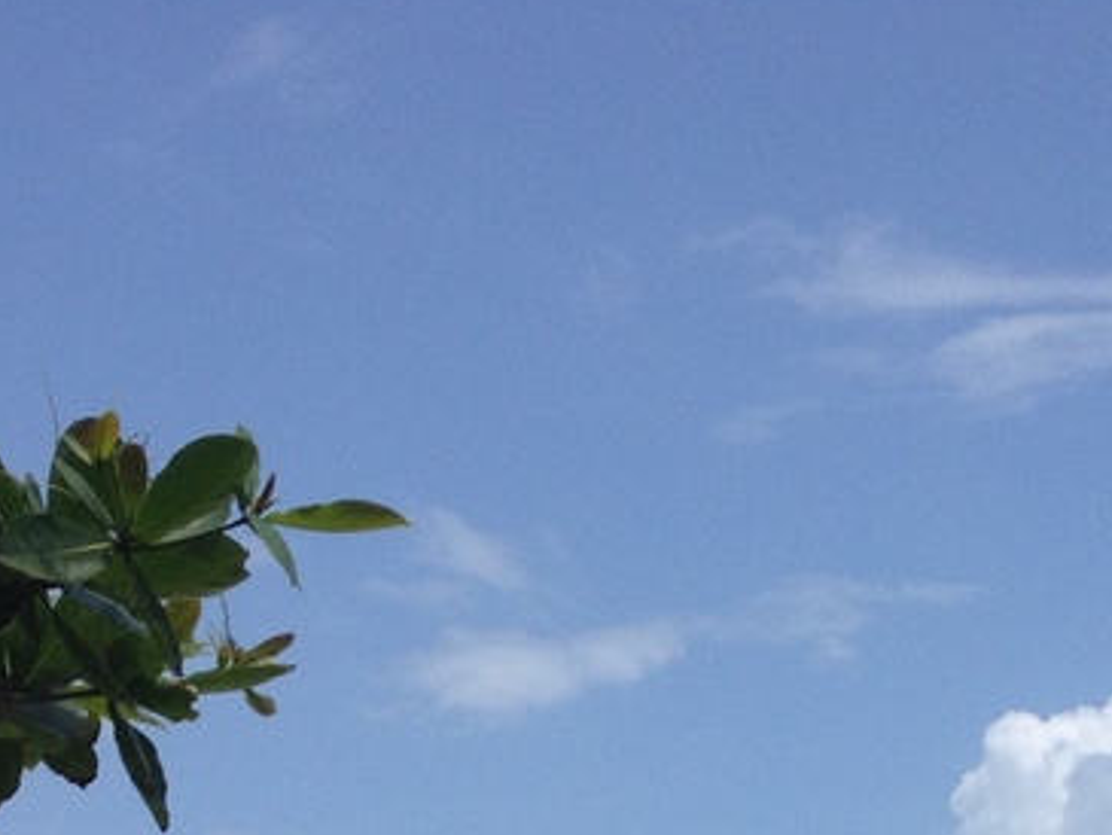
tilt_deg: -2.5
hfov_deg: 17.0
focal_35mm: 115
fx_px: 3695
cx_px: 868
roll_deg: +0.2
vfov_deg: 12.2
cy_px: 1329
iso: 50
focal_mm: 4.28
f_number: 2.4
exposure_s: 1/2762
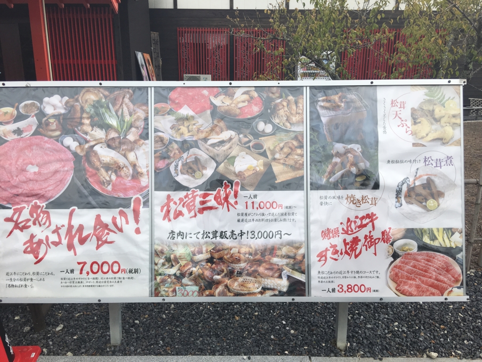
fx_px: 404
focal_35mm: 29
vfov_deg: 48.2
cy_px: 181
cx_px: 241
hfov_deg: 61.7
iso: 25
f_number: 2.2
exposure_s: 1/1326
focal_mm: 4.15
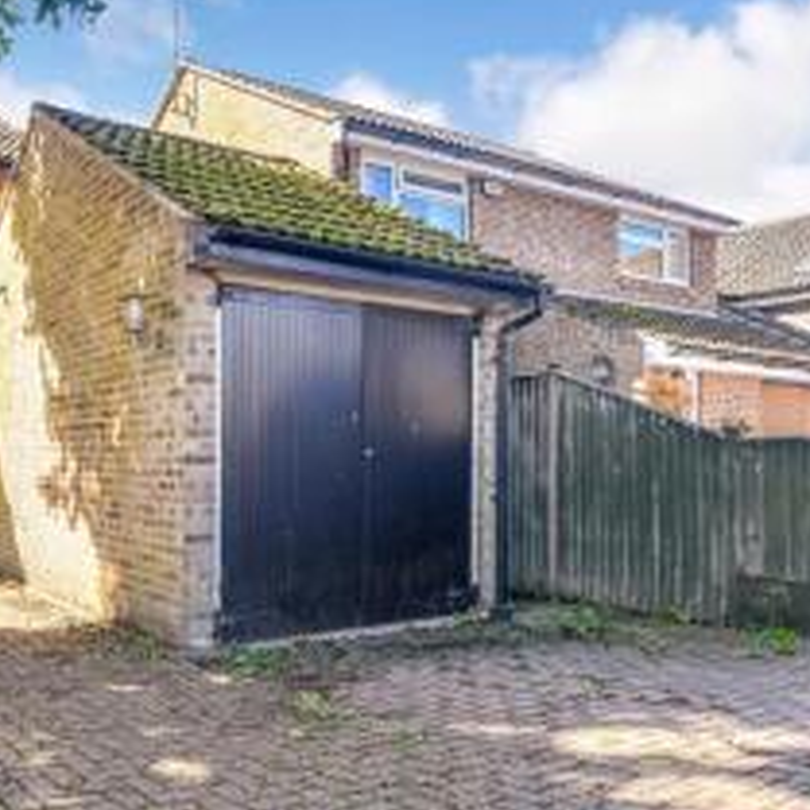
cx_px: 198
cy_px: 436
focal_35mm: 29
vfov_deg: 55.6
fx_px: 768
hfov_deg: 53.0
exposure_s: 1/50
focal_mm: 10
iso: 160
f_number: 8
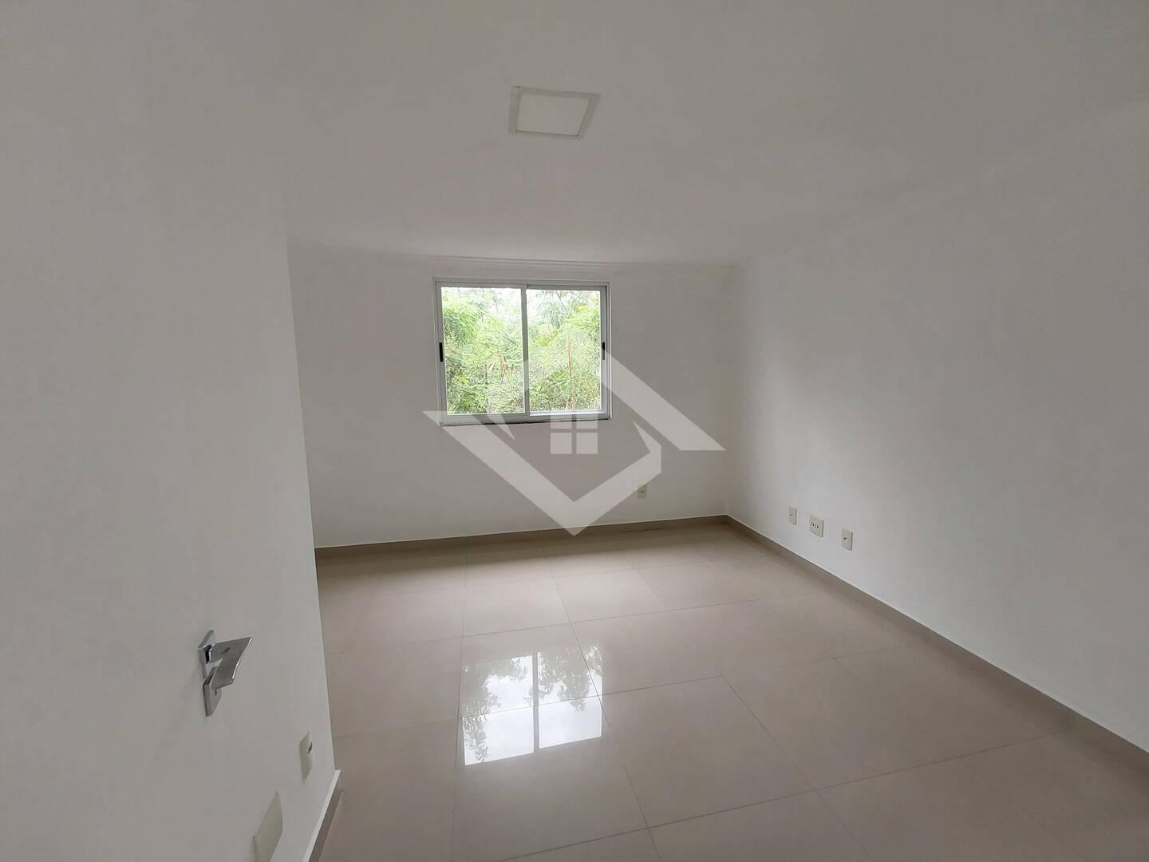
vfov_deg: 89.9
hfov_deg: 106.2
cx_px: 574
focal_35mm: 13
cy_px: 431
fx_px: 432
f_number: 2.2
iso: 80
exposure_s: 1/60
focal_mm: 1.42
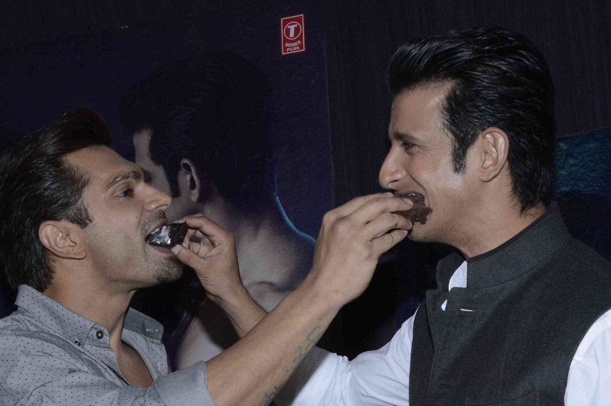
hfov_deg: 27.0
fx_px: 1272
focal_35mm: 75
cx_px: 316
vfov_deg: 17.9
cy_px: 360
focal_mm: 28
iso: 800
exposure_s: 1/200
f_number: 13
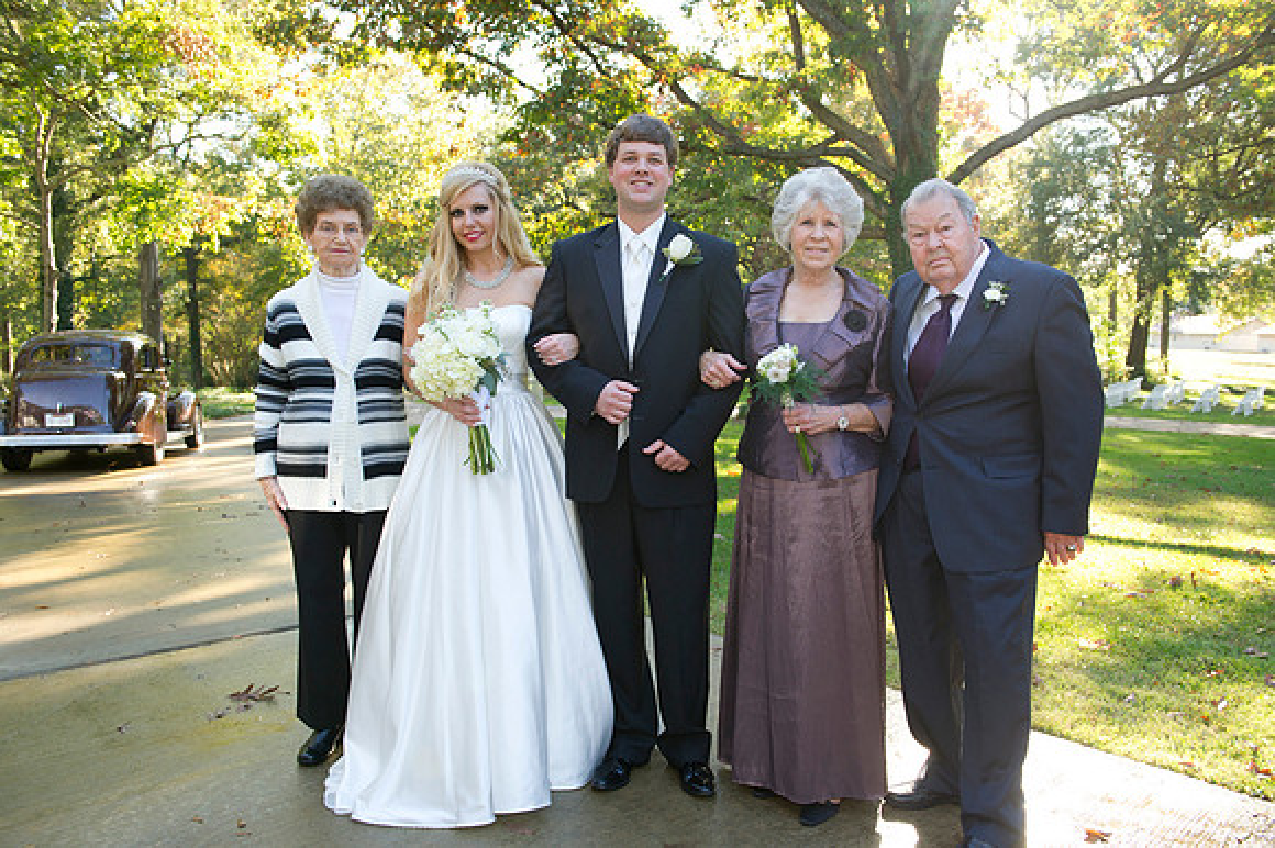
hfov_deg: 60.3
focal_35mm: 31
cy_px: 424
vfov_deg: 42.3
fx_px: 1097
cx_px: 638
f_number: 5.6
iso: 500
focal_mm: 31
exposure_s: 1/200
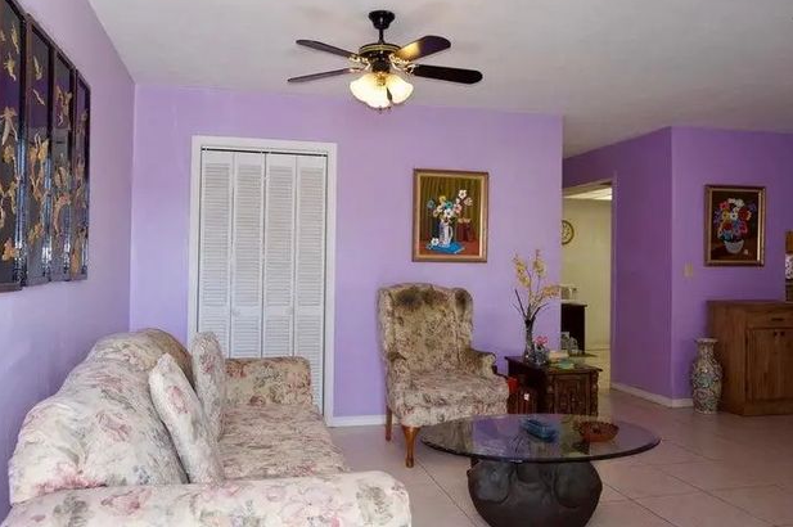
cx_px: 384
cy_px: 255
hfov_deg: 65.5
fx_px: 616
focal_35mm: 28
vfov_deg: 46.3
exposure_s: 1/160
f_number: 4
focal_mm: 18
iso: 250
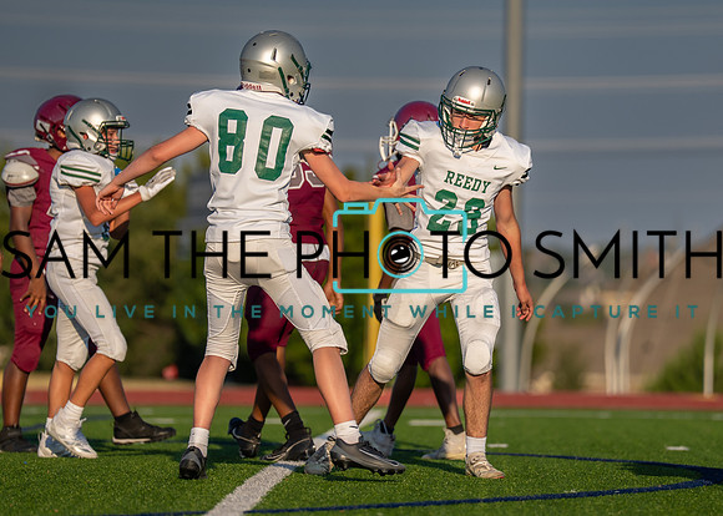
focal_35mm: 306
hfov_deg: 6.6
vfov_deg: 4.7
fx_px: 6275
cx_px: 406
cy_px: 261
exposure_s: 1/3200
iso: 100
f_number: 2.8
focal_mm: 200
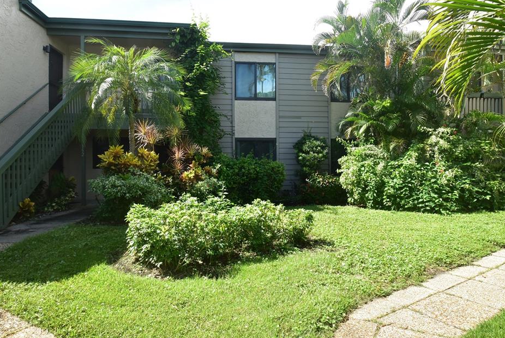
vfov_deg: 58.2
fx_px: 303
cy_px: 156
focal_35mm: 22
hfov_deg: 79.5
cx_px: 275
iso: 400
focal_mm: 13
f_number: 10
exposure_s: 1/320
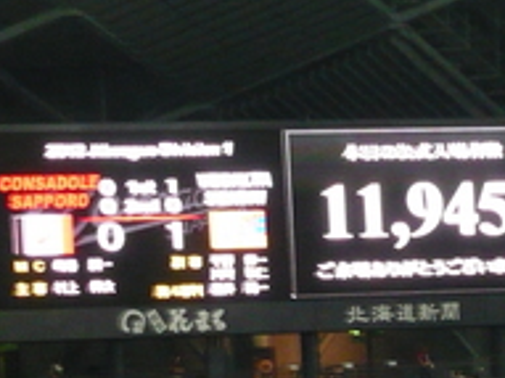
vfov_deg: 5.7
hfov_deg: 7.6
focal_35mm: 262
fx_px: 3820
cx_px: 349
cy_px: 252
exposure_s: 1/25
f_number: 4.1
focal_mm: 12.3
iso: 400
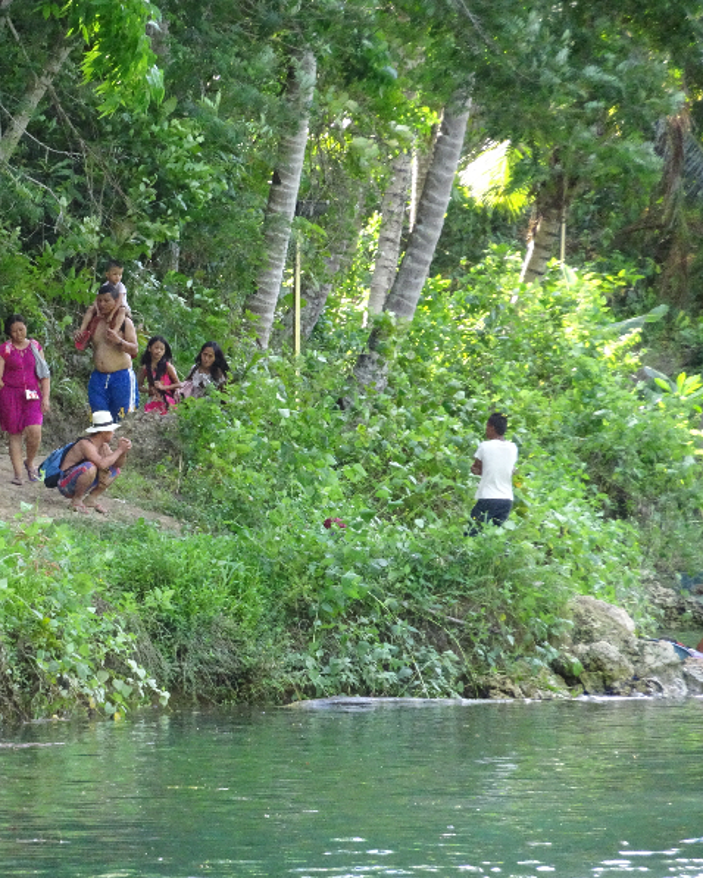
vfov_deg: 4.6
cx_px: 172
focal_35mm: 425
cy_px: 440
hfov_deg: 3.6
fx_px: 11048
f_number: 6.3
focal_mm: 55.52
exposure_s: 1/125
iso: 800
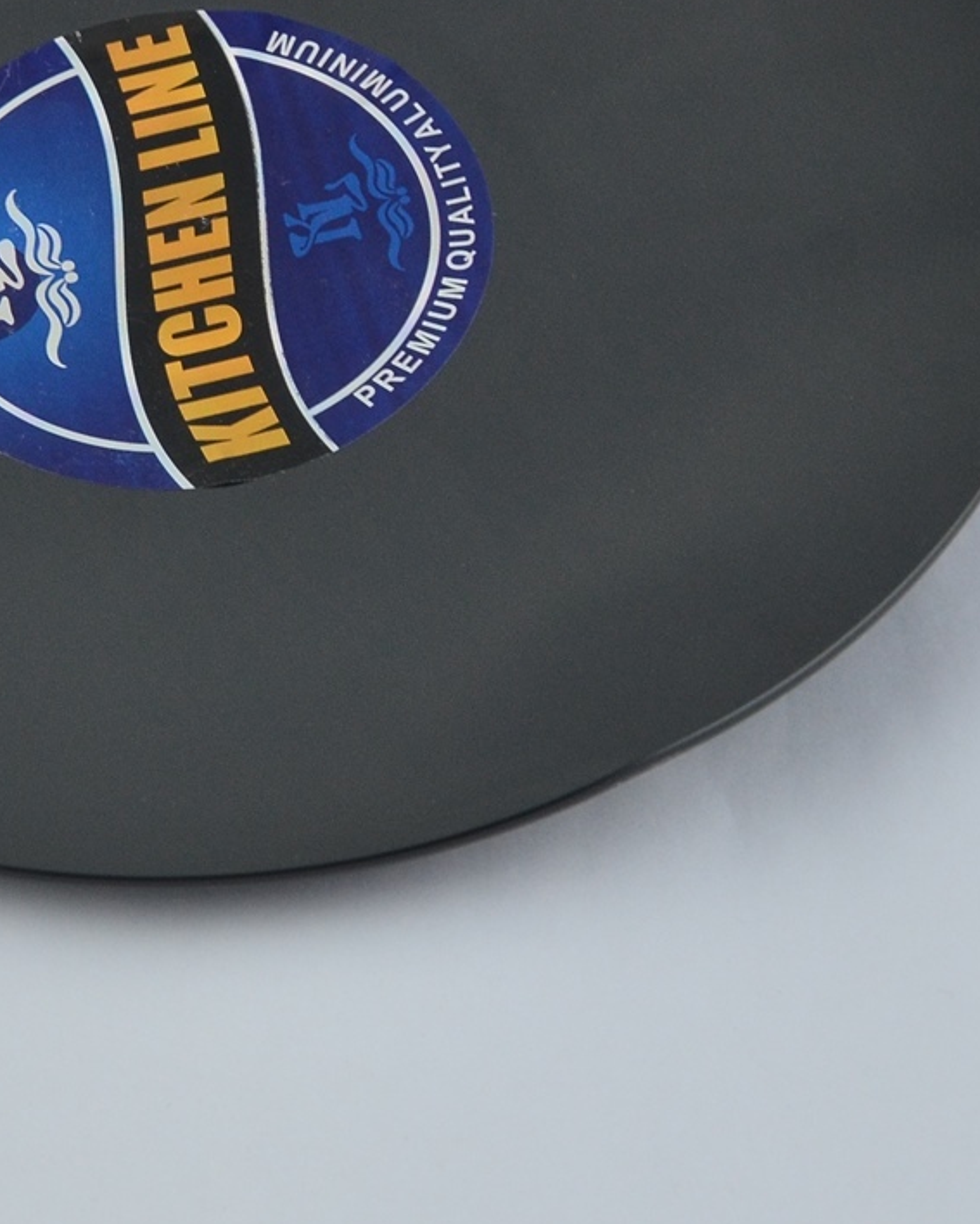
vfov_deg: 16.1
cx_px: -380
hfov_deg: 12.5
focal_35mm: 119
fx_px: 4312
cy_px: 540
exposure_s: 1/50
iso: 500
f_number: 8
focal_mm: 30
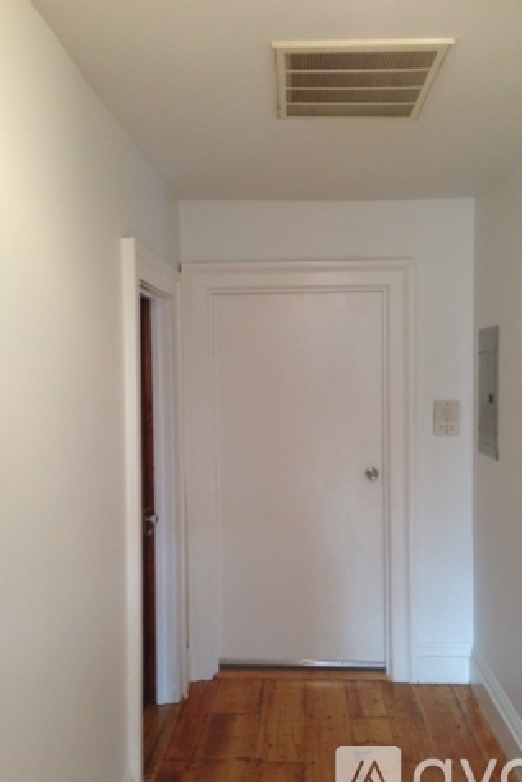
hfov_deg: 36.8
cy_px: 402
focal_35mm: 36
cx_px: 293
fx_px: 783
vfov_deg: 53.1
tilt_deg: -1.9
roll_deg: +0.0
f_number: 2.4
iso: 125
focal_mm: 4.12
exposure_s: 1/20
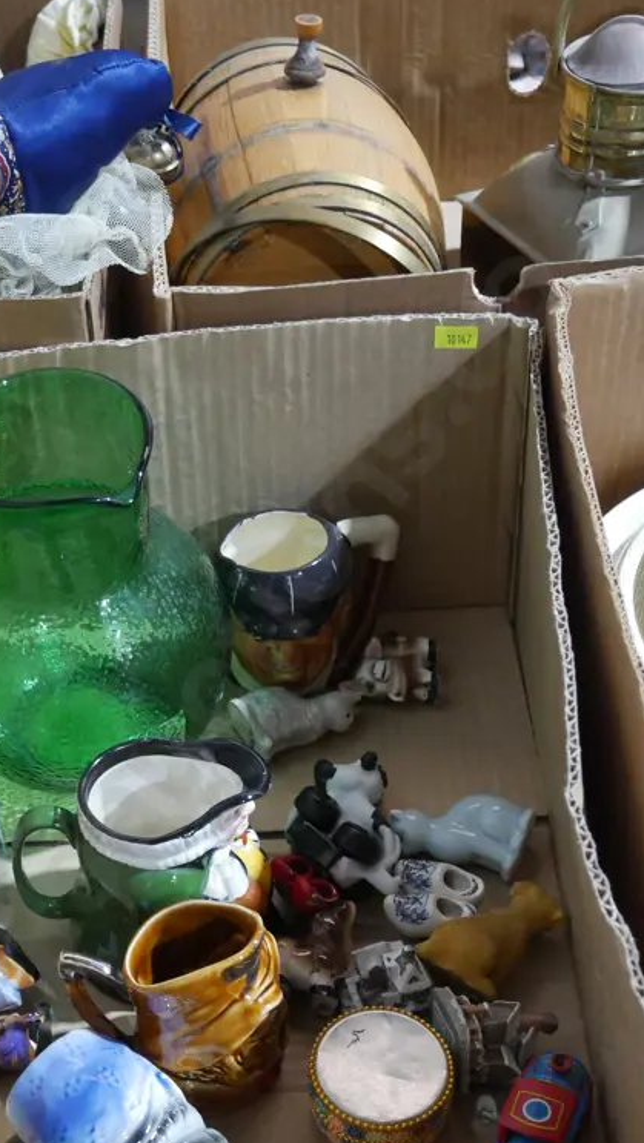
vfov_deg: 40.2
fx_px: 1547
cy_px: 747
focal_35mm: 51
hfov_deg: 23.3
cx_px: 178
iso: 2000
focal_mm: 17
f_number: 4
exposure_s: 1/60
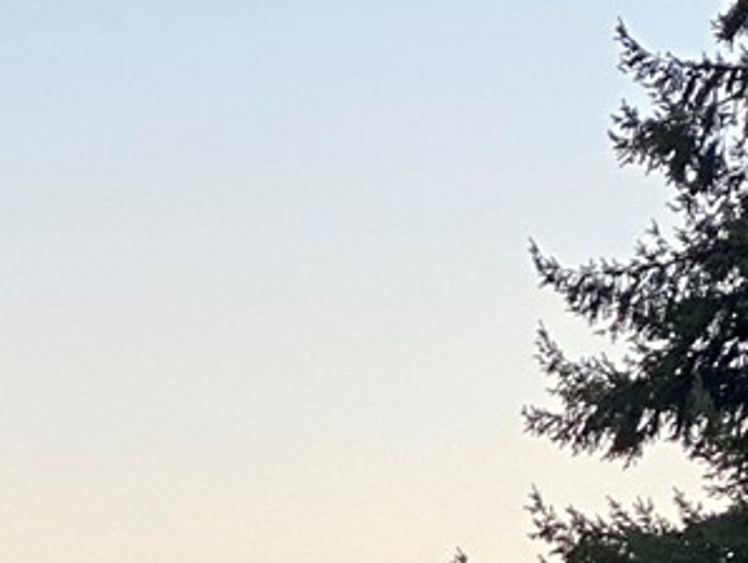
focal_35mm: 279
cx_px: -863
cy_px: 1247
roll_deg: +0.4
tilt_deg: -2.0
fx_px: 6034
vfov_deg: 5.2
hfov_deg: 6.8
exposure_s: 1/122
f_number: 2
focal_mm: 6
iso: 20
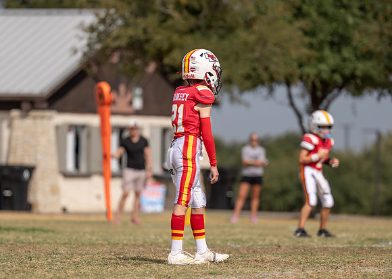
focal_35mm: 331
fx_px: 3684
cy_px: 160
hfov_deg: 6.1
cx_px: 192
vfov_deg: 4.3
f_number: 2.8
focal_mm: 200
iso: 160
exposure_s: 1/6400
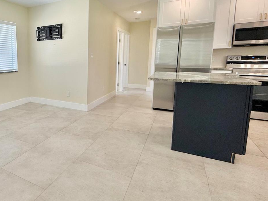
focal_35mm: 24
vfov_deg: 56.5
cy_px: 82
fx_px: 186
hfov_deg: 65.1
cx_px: 53
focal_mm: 2.22
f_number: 2.2
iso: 64
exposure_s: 1/120
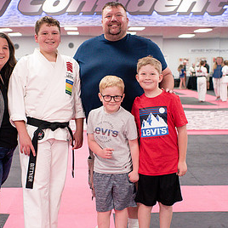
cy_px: 118
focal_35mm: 66
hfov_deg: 26.1
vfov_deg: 26.1
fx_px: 492
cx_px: 94
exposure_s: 1/400
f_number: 3.2
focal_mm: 35
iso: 3200
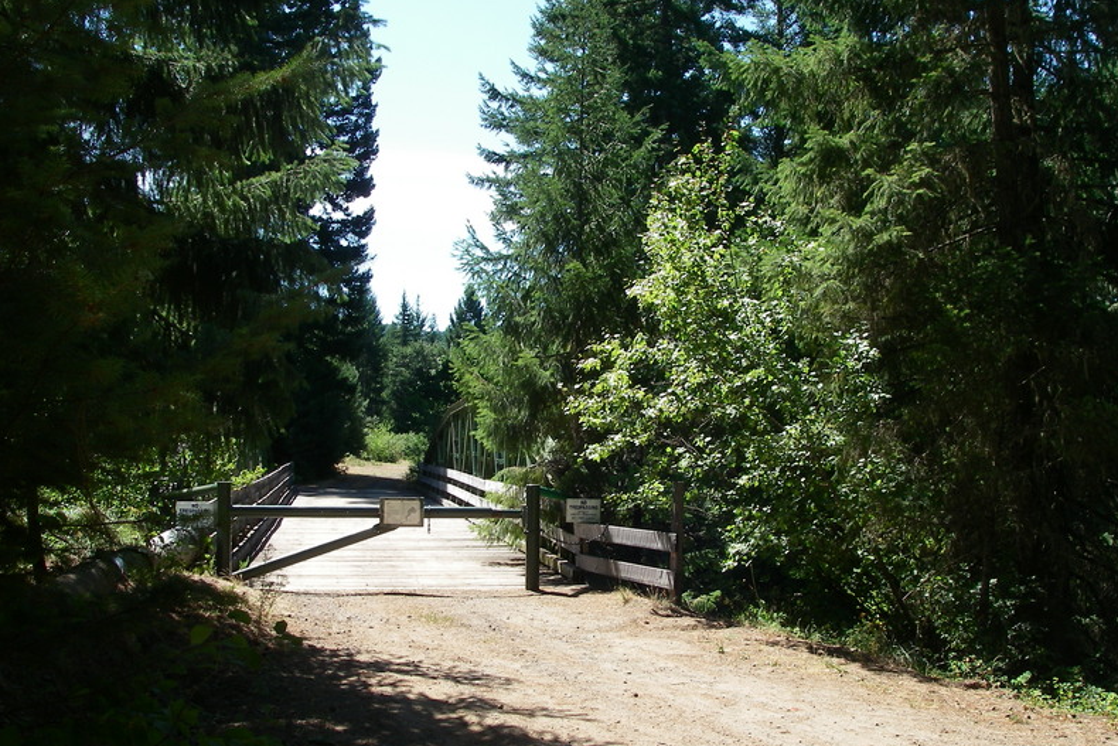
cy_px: 399
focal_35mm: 40
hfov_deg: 48.4
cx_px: 565
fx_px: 1242
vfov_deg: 33.4
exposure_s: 1/80
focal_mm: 6.3
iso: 64
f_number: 6.6
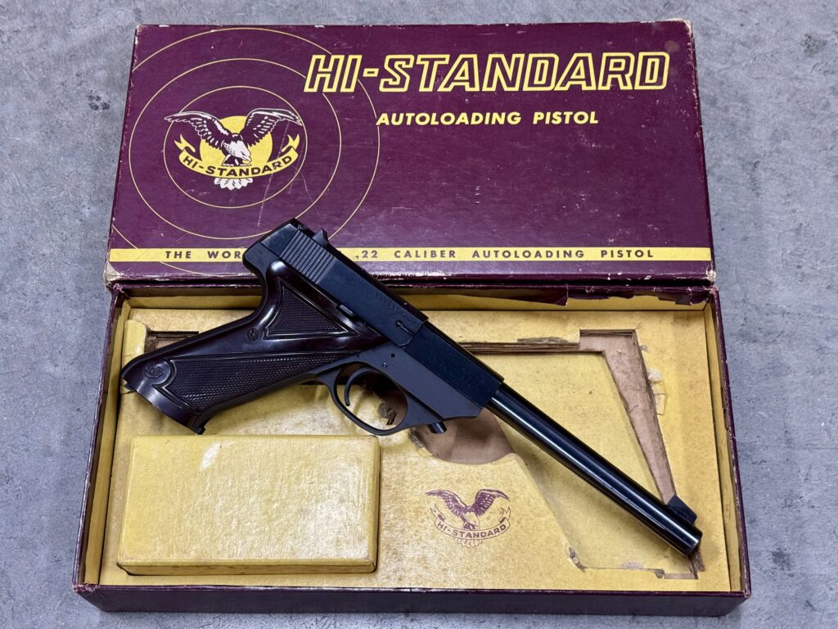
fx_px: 1162
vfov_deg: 30.3
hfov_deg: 39.7
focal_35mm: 48
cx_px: 419
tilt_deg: -67.4
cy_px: 314
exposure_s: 1/40
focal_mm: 6.76
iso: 320
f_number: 1.78
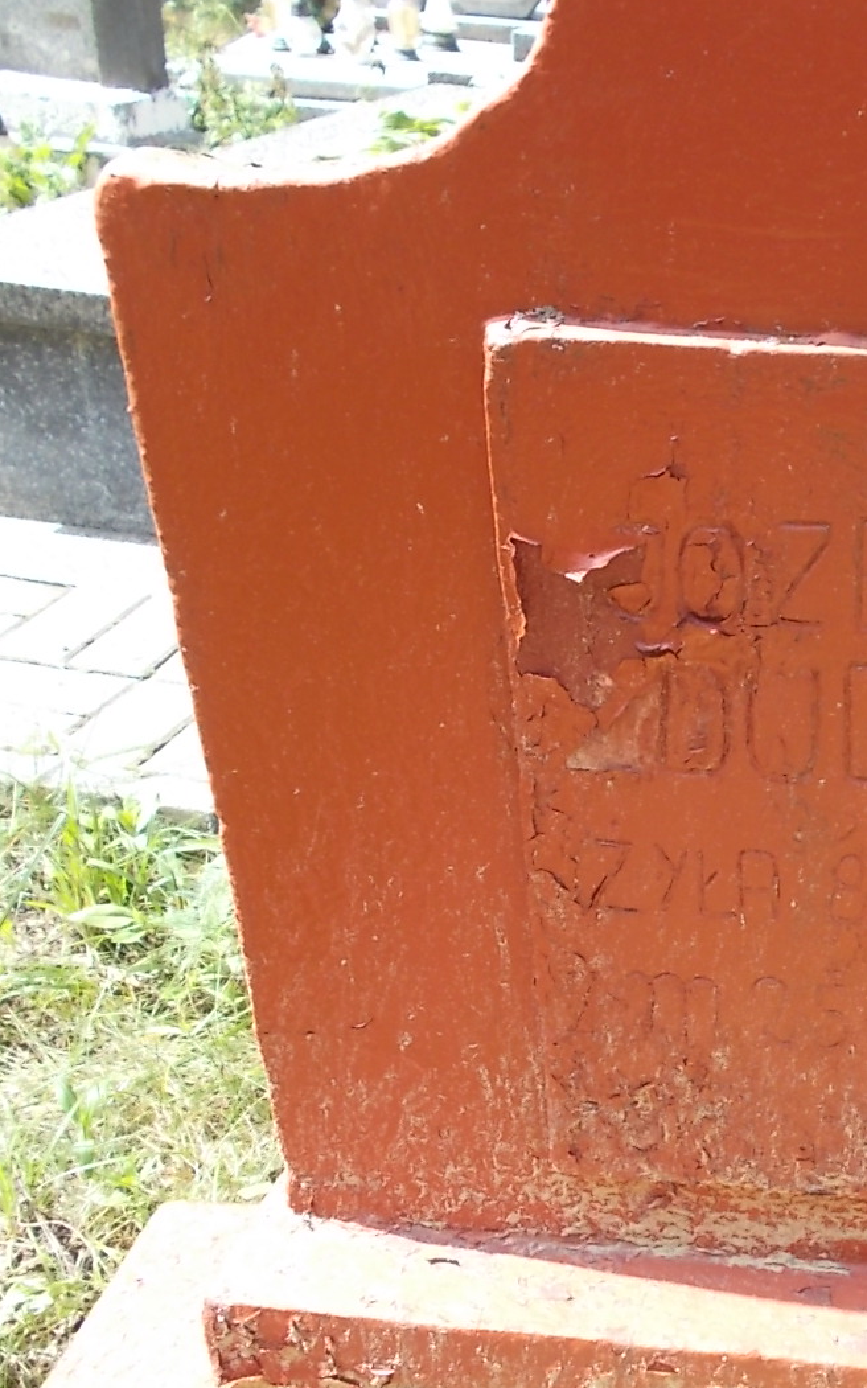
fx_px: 1588
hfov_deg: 28.7
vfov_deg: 47.1
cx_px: 862
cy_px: 757
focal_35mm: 42
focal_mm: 4.6
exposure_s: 1/200
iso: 80
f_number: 3.2
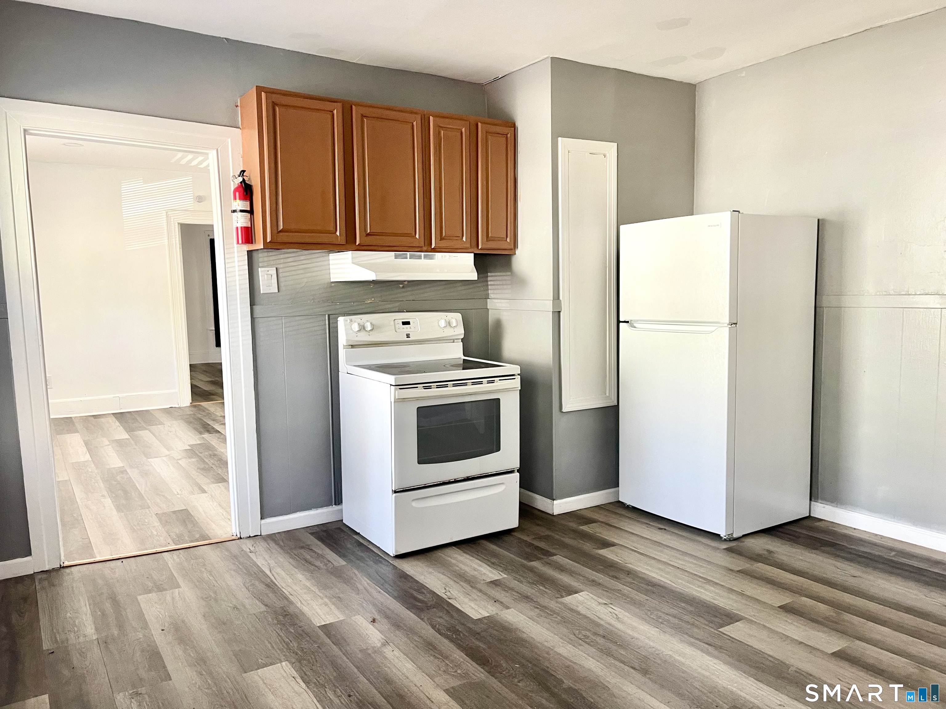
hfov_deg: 69.4
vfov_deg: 54.9
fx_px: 683
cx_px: 473
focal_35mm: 25
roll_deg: +1.9
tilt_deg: -6.6
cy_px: 354
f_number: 1.6
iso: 125
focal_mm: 5.1
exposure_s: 1/60
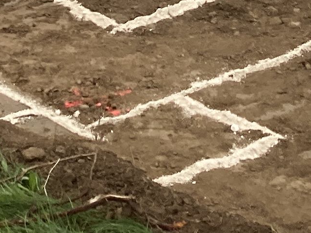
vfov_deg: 7.5
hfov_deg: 11.2
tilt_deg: -1.8
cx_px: 238
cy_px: -435
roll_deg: +1.4
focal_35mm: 176
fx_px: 1582
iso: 80
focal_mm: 3.99
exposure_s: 1/115
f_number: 1.8
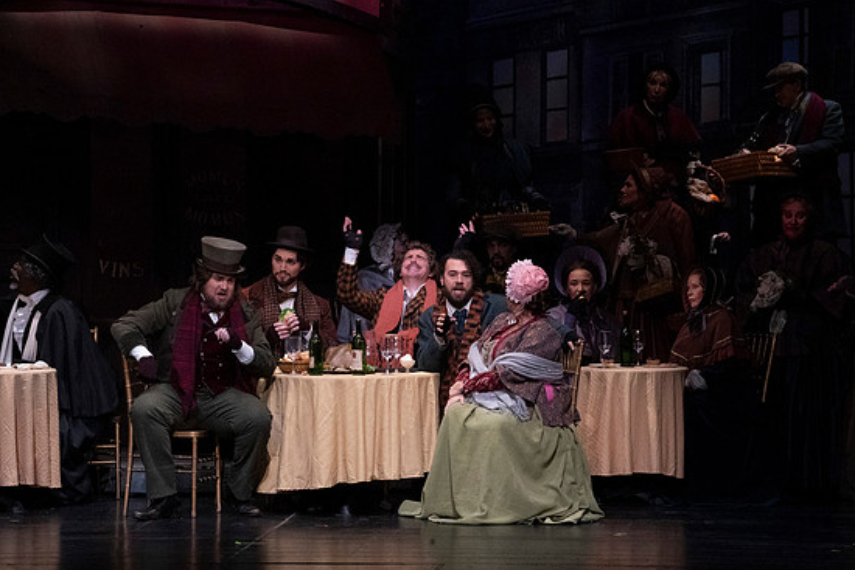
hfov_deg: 10.5
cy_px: 294
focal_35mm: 196
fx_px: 4656
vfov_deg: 7.0
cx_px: 410
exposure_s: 1/400
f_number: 16
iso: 16000
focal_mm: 186
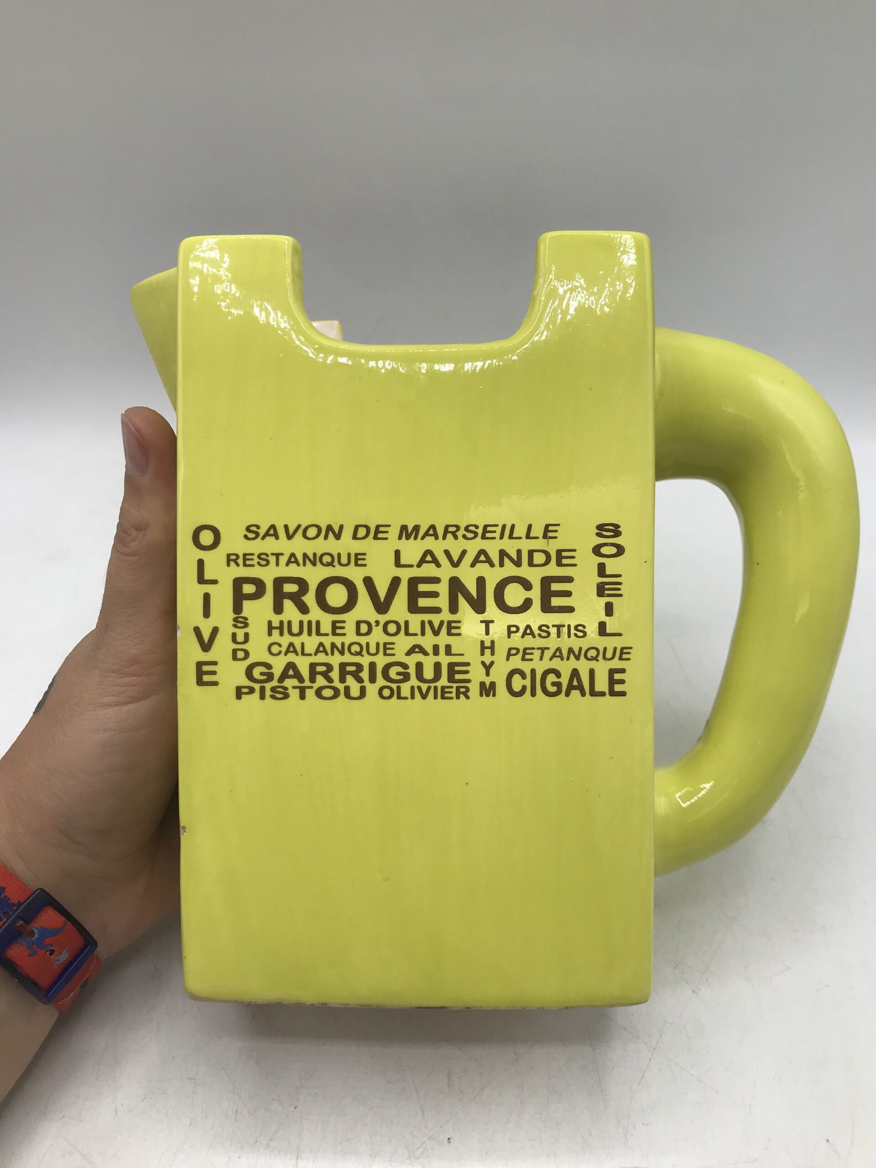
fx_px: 945
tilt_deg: -40.1
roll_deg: +0.5
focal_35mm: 28
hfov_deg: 49.7
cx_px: 438
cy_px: 584
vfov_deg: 63.4
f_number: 1.8
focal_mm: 3.99
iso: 20
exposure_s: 1/879
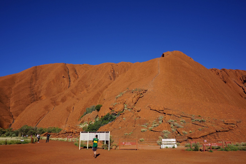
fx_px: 191
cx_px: 123
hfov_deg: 65.5
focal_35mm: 28
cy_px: 82
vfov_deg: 46.4
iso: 100
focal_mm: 28
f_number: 11
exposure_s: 1/250
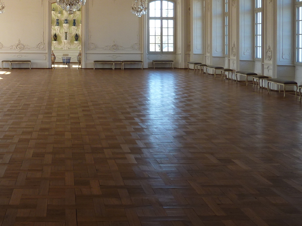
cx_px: 66
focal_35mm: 47
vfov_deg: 29.7
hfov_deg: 39.1
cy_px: 26
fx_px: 410
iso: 80
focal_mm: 4.1
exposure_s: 1/50
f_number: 3.3
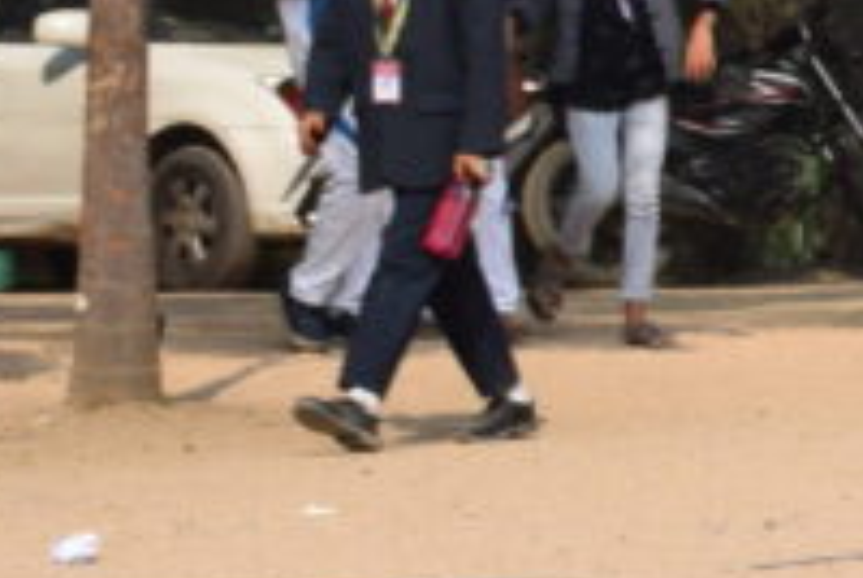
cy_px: -132
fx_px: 6447
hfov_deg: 7.2
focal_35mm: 269
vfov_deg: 5.1
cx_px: 2110
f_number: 11
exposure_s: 1/200
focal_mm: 35
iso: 100
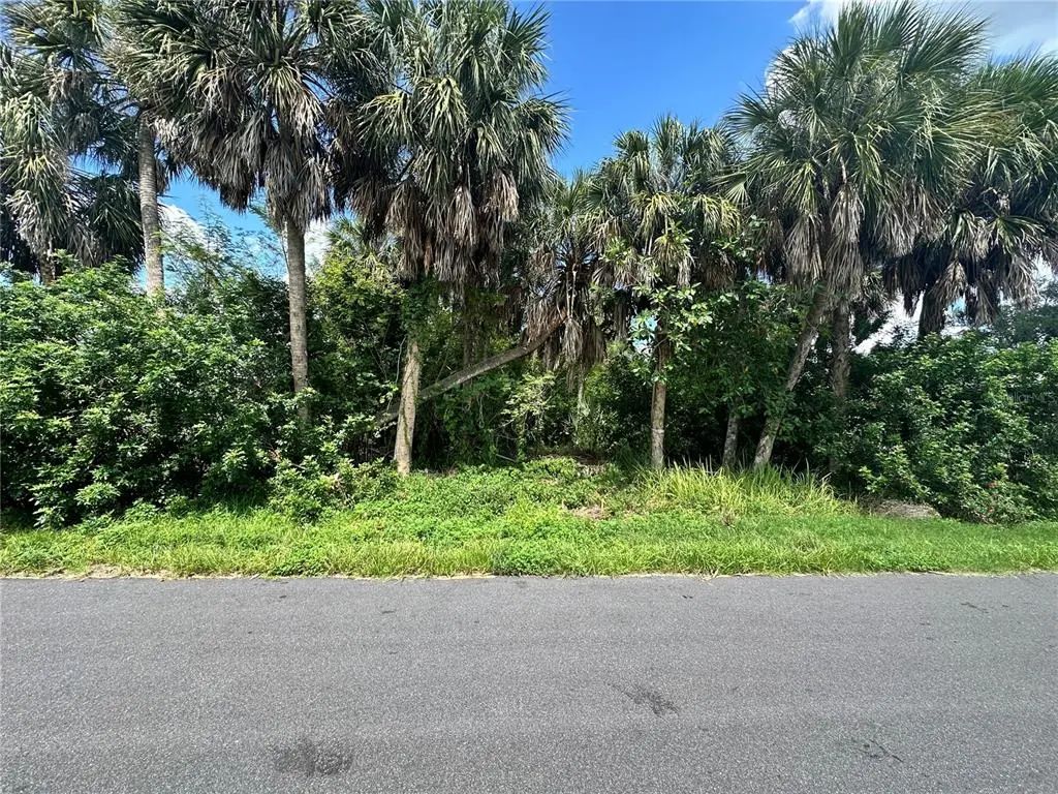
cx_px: 529
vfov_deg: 85.7
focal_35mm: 14
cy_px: 397
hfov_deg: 102.1
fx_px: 428
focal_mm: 2.22
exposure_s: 1/385
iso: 40
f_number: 2.2
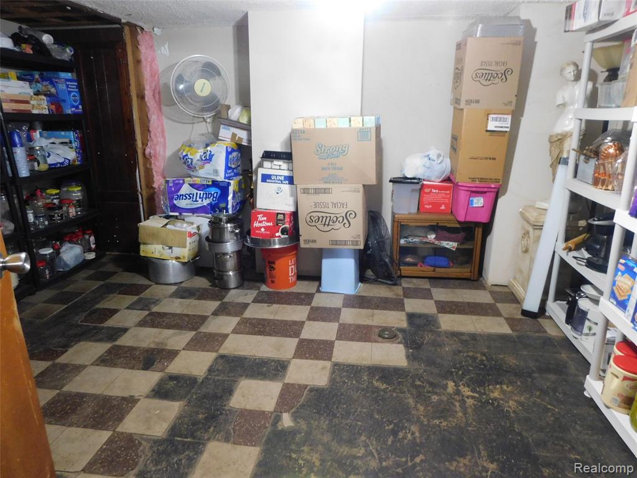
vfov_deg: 58.9
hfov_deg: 73.9
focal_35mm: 23
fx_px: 423
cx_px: 318
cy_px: 239
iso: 400
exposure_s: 1/10
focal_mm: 4
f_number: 3
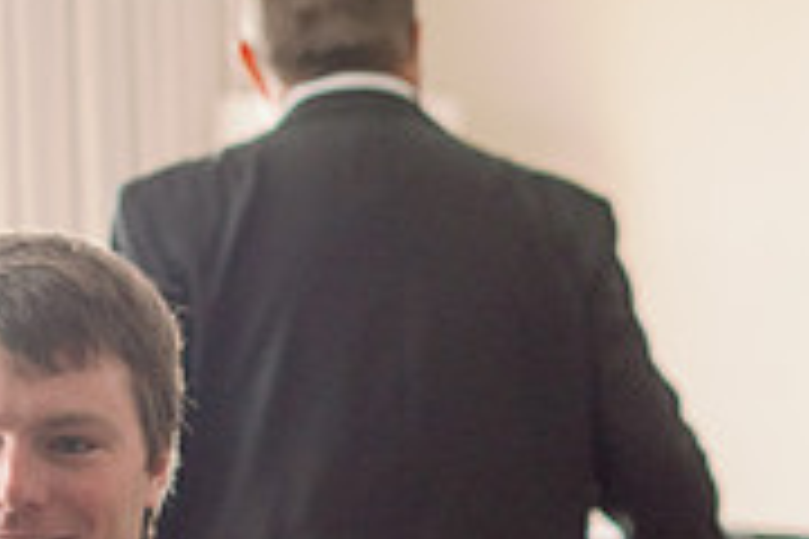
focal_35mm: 167
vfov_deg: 8.1
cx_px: 1326
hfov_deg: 11.6
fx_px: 3753
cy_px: 697
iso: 800
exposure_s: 1/800
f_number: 2.5
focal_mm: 50
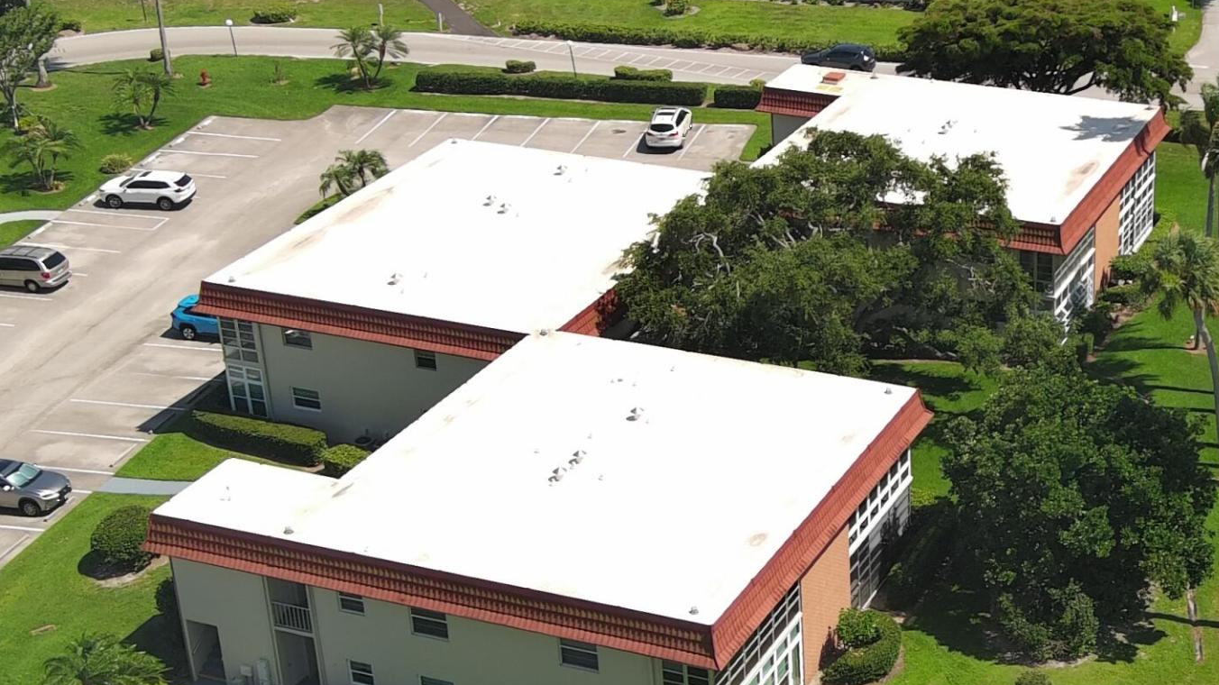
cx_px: 1039
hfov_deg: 31.2
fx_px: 2101
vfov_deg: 18.5
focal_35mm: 65
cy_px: 306
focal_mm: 10.6
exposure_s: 1/714
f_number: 2.8
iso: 100
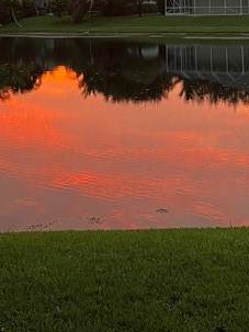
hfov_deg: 16.7
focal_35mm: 88
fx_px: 845
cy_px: -66
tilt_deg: +5.4
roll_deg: +2.4
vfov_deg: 20.8
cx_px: 167
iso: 125
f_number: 1.5
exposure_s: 1/65
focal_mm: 5.7
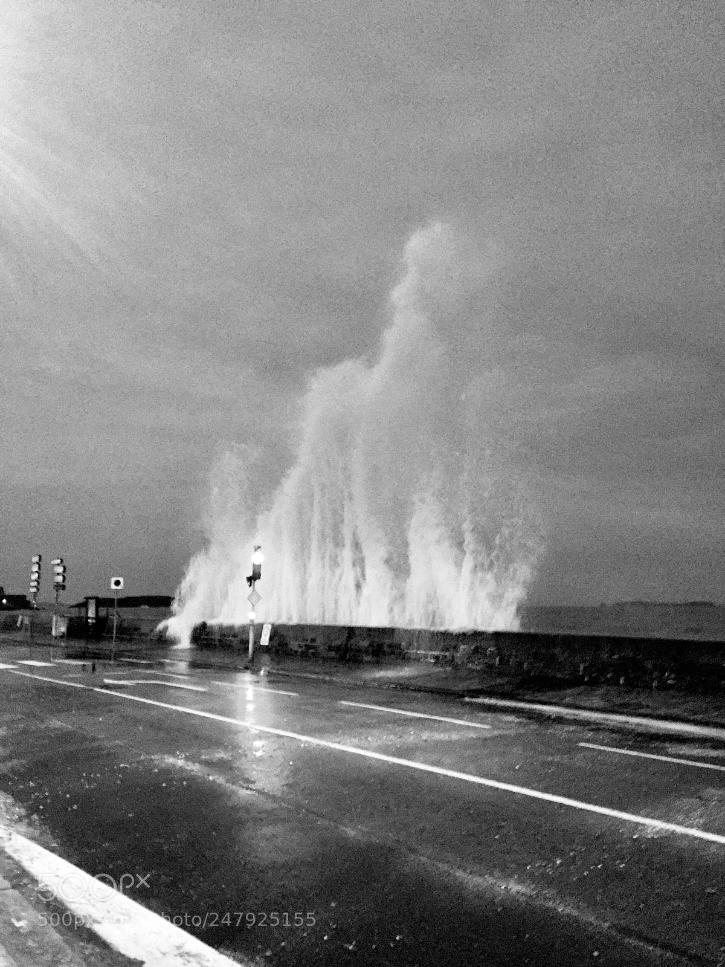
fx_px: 810
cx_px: 362
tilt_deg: +8.9
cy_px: 484
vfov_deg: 61.7
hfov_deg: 48.2
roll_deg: +0.0
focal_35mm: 29
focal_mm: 4.15
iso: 320
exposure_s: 1/17
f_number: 2.2
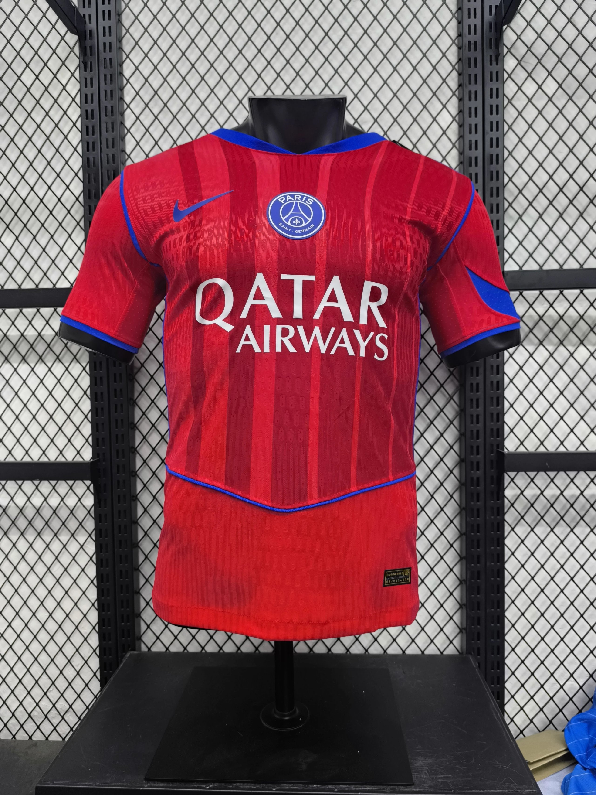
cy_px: 398
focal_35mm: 23
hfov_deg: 58.9
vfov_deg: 73.9
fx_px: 528
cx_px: 298
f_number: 1.65
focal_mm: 6.14
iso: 640
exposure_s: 1/50
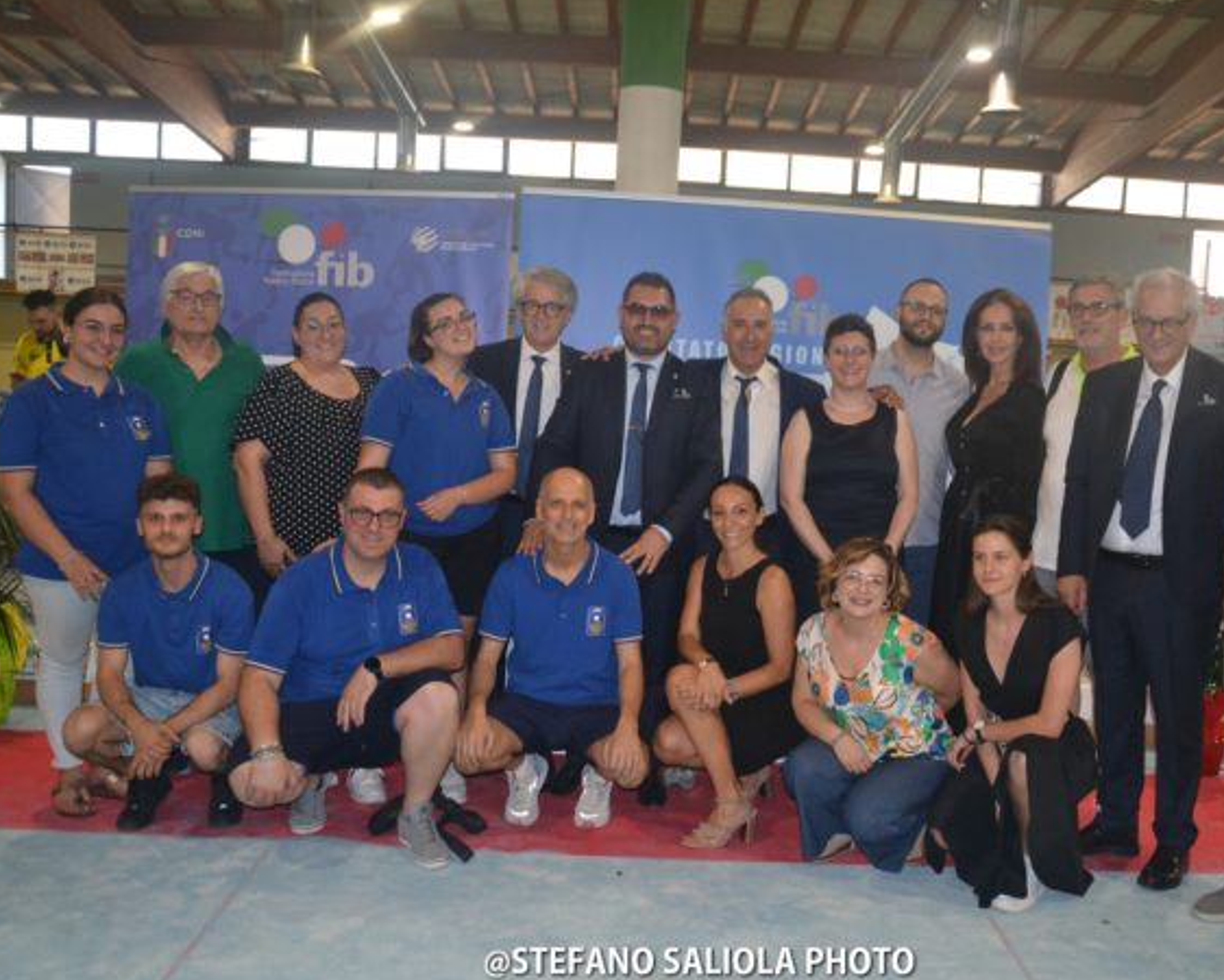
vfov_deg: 40.6
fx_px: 1326
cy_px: 483
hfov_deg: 49.4
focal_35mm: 37
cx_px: 701
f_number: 3.8
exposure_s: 1/60
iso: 1100
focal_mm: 21
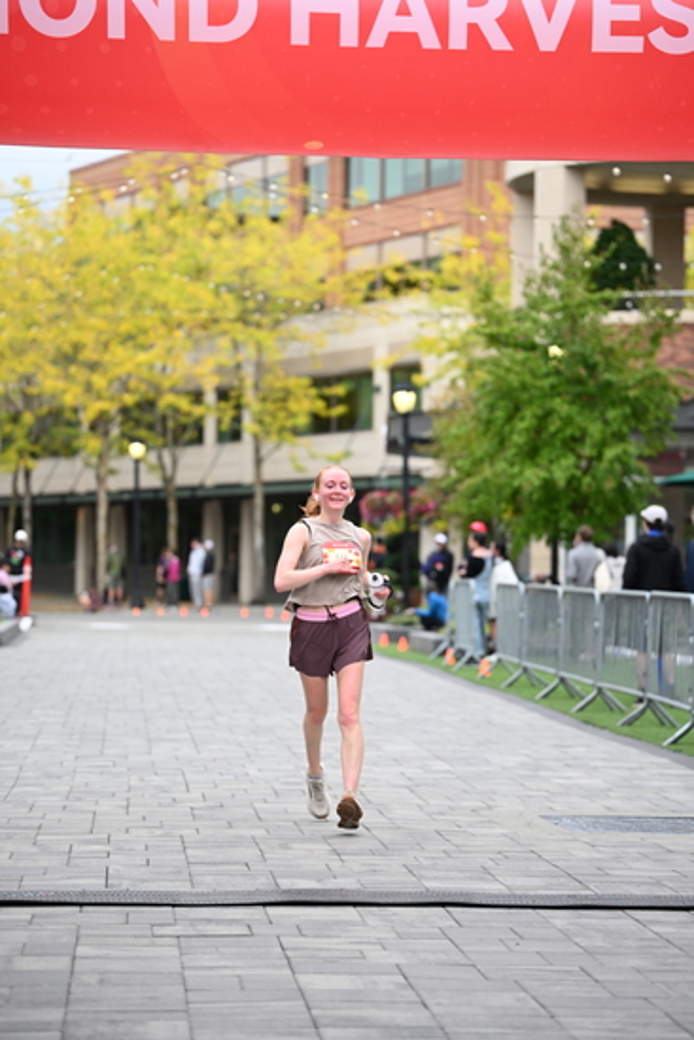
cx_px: 347
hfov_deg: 13.4
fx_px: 2947
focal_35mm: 102
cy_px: 520
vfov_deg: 20.0
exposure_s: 1/2000
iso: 640
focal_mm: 102
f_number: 2.8
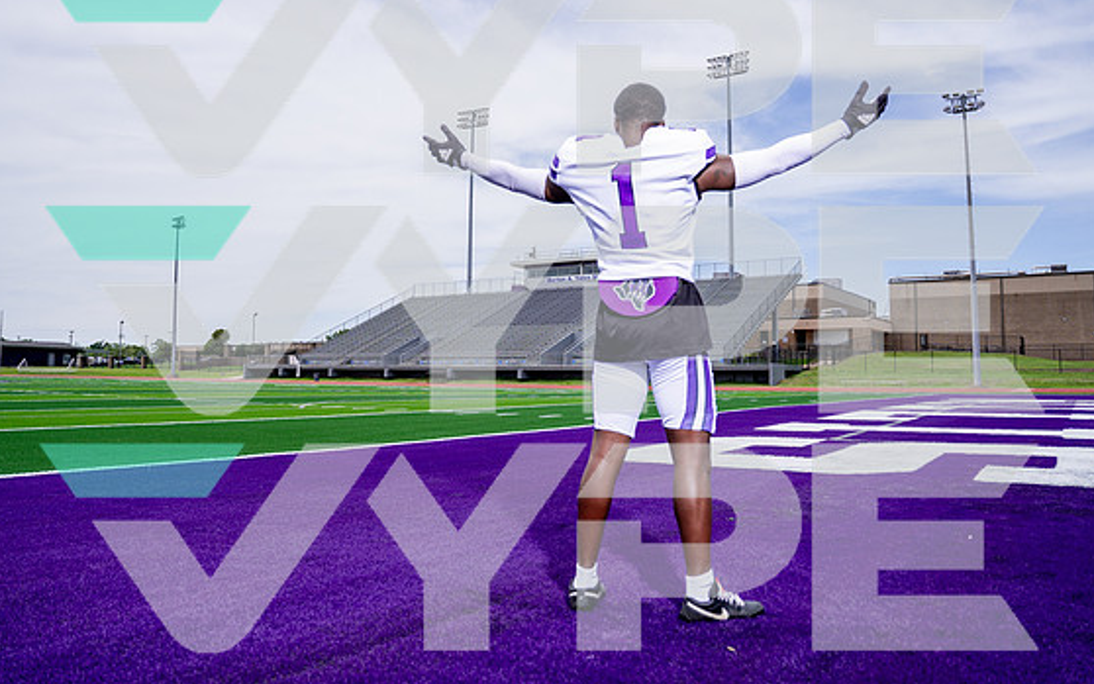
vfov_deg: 44.5
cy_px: 311
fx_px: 835
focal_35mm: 28
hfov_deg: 66.5
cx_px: 545
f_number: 4
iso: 100
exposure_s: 1/1250
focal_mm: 26
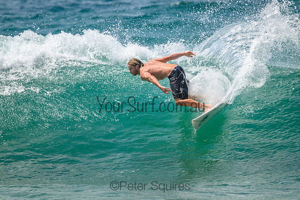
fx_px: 6668
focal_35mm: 800
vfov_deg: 1.7
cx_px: 150
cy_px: 100
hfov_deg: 2.6
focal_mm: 800
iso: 900
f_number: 11
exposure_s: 1/2000
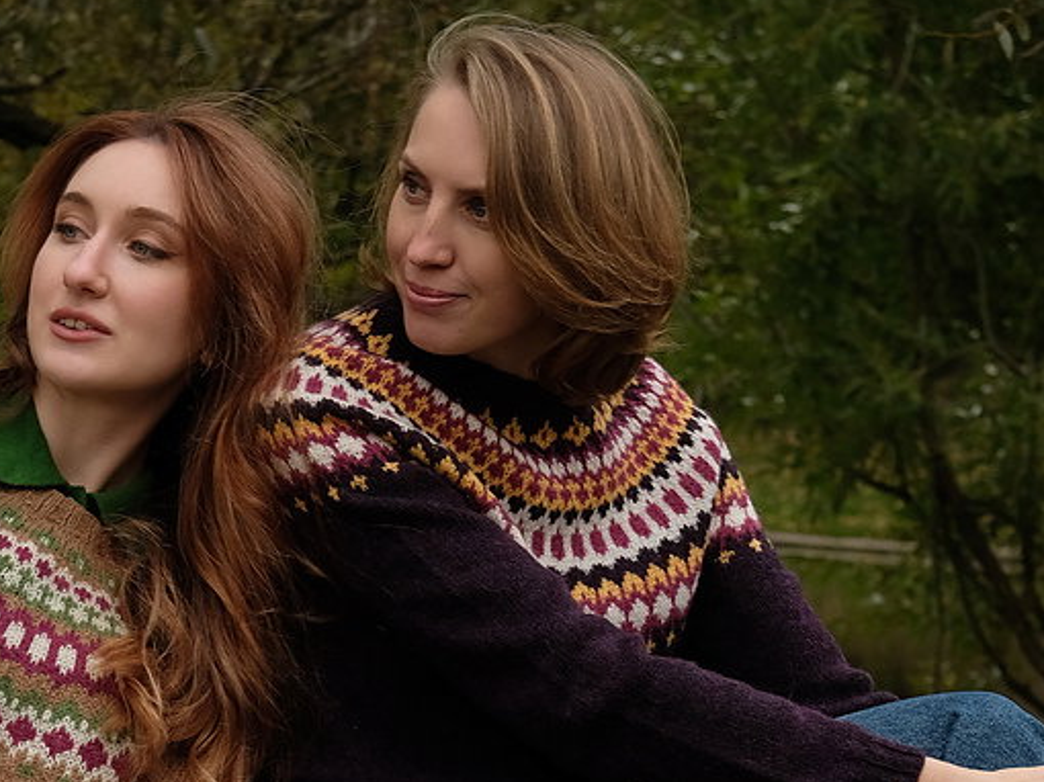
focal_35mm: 160
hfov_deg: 12.3
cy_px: 893
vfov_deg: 9.2
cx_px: 175
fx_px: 4823
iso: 400
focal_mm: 35
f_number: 4.5
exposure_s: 1/250
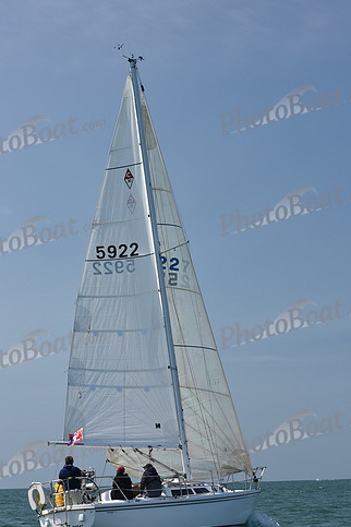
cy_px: 280
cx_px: 163
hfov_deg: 16.3
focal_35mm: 84
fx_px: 1228
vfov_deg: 24.2
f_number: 6.3
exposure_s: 1/800
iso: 320
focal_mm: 70
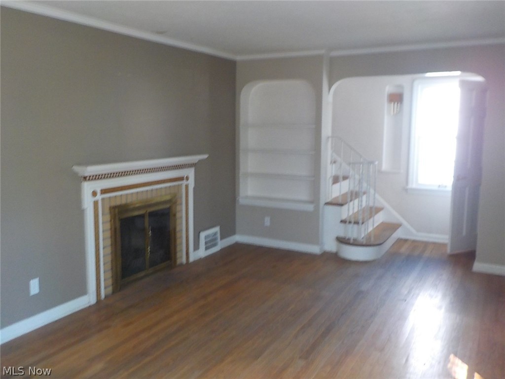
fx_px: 438
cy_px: 190
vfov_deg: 46.8
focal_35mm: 30
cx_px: 252
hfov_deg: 60.0
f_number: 3.3
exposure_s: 1/30
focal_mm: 4.1
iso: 320
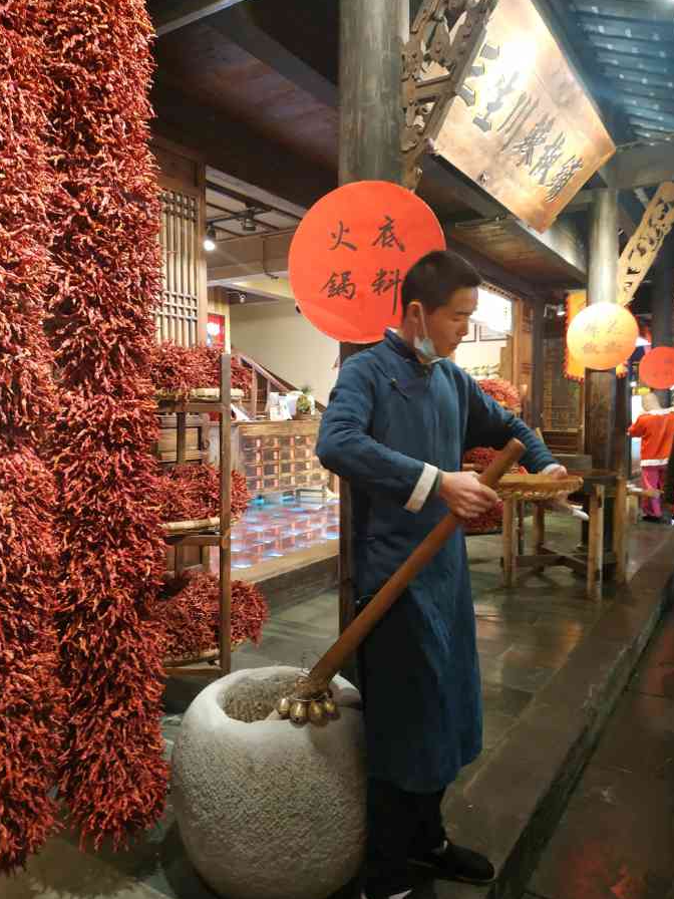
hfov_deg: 54.9
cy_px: 446
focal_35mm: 25
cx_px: 341
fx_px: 649
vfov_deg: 69.4
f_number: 1.9
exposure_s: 1/25
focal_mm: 3.94
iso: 400
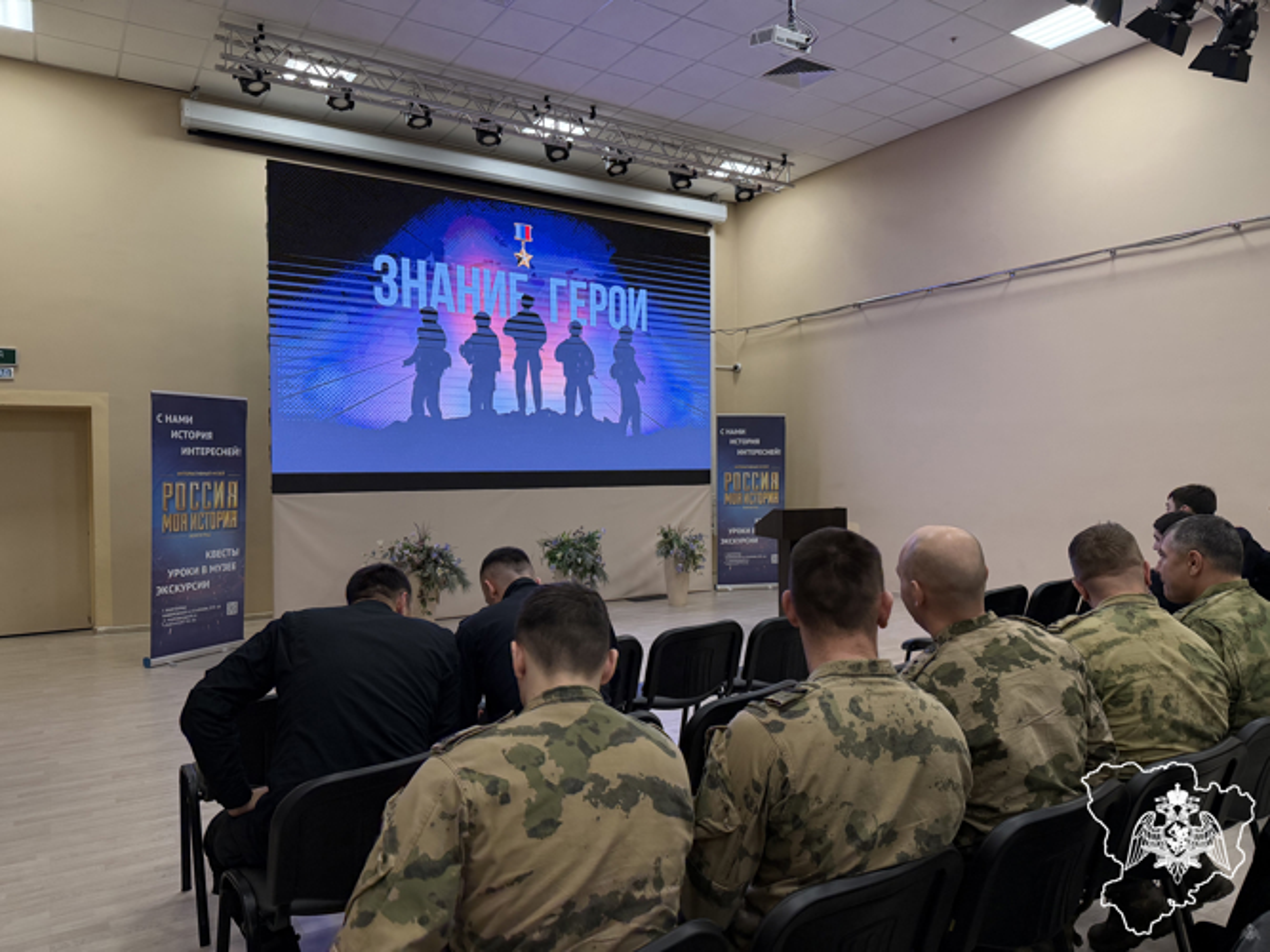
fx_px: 880
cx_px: 635
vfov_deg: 56.8
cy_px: 476
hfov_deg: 71.6
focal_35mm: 24
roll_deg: +1.6
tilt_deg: -0.8
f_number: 1.78
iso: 250
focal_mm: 6.76
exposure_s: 1/120
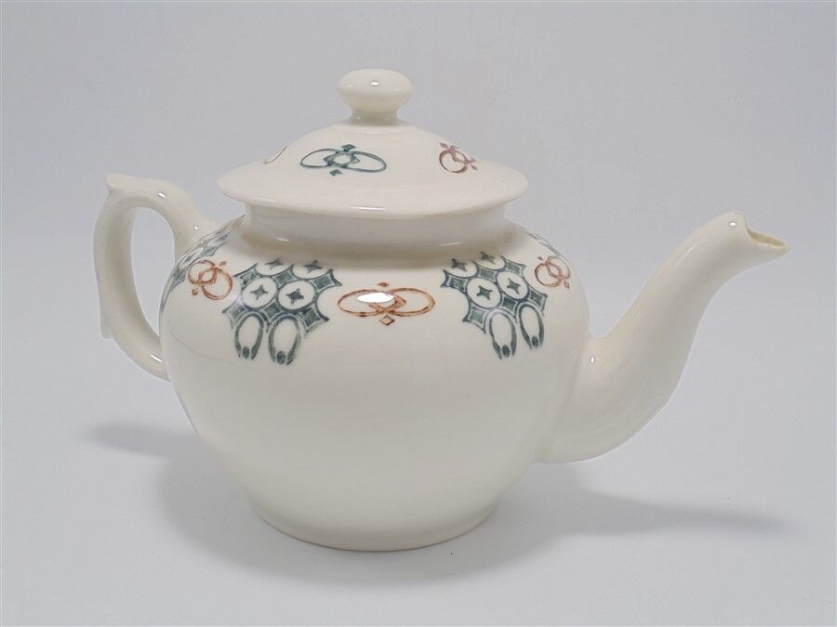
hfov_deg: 43.9
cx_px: 418
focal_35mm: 43
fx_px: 1040
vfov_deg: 33.6
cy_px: 314
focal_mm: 7.8
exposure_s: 1/60
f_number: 4.5
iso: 100
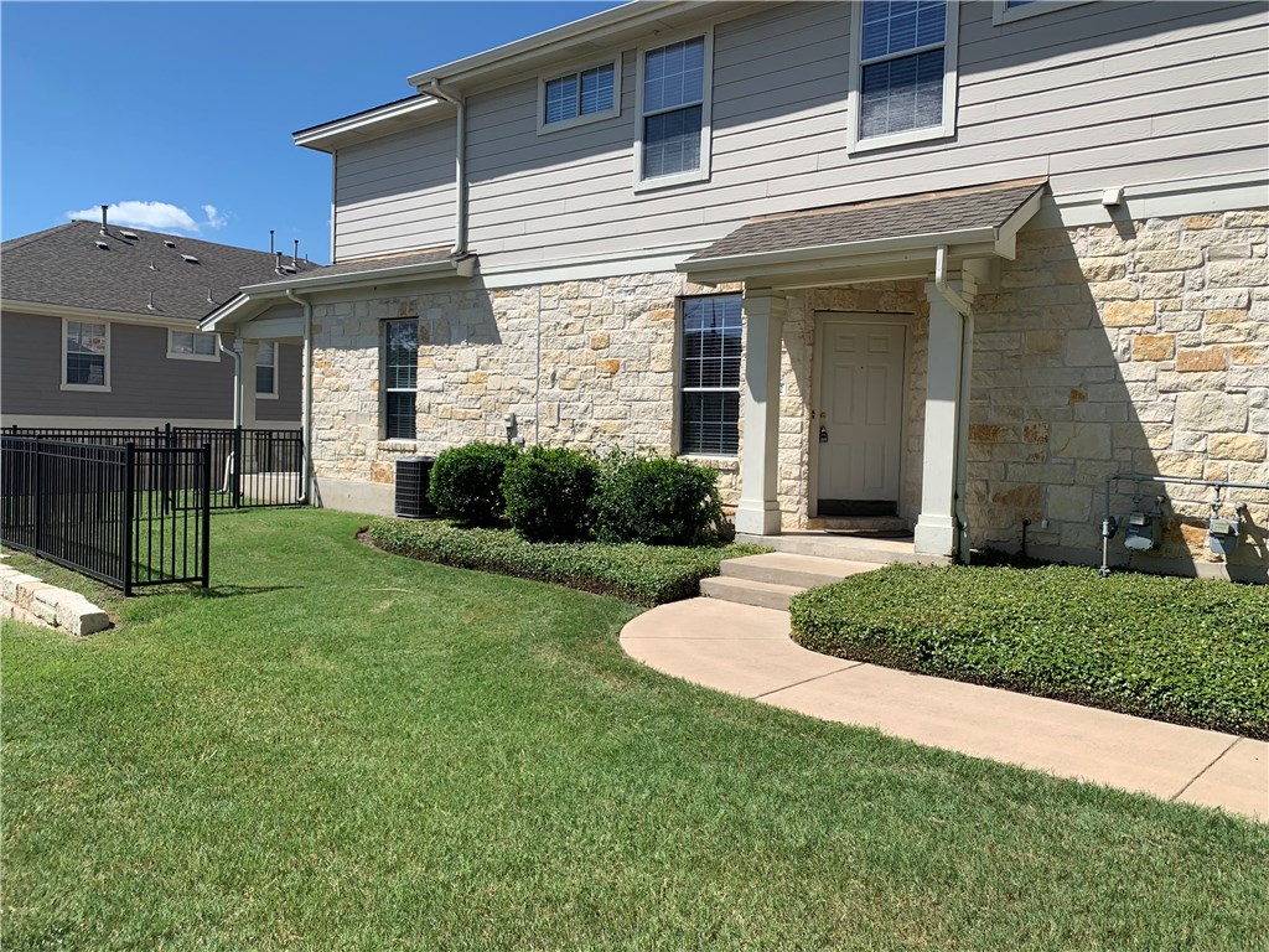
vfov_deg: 53.1
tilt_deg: -1.9
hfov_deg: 67.3
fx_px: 953
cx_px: 634
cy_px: 476
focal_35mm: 26
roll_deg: -0.7
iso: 25
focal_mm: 4.25
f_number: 1.8
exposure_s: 1/2681
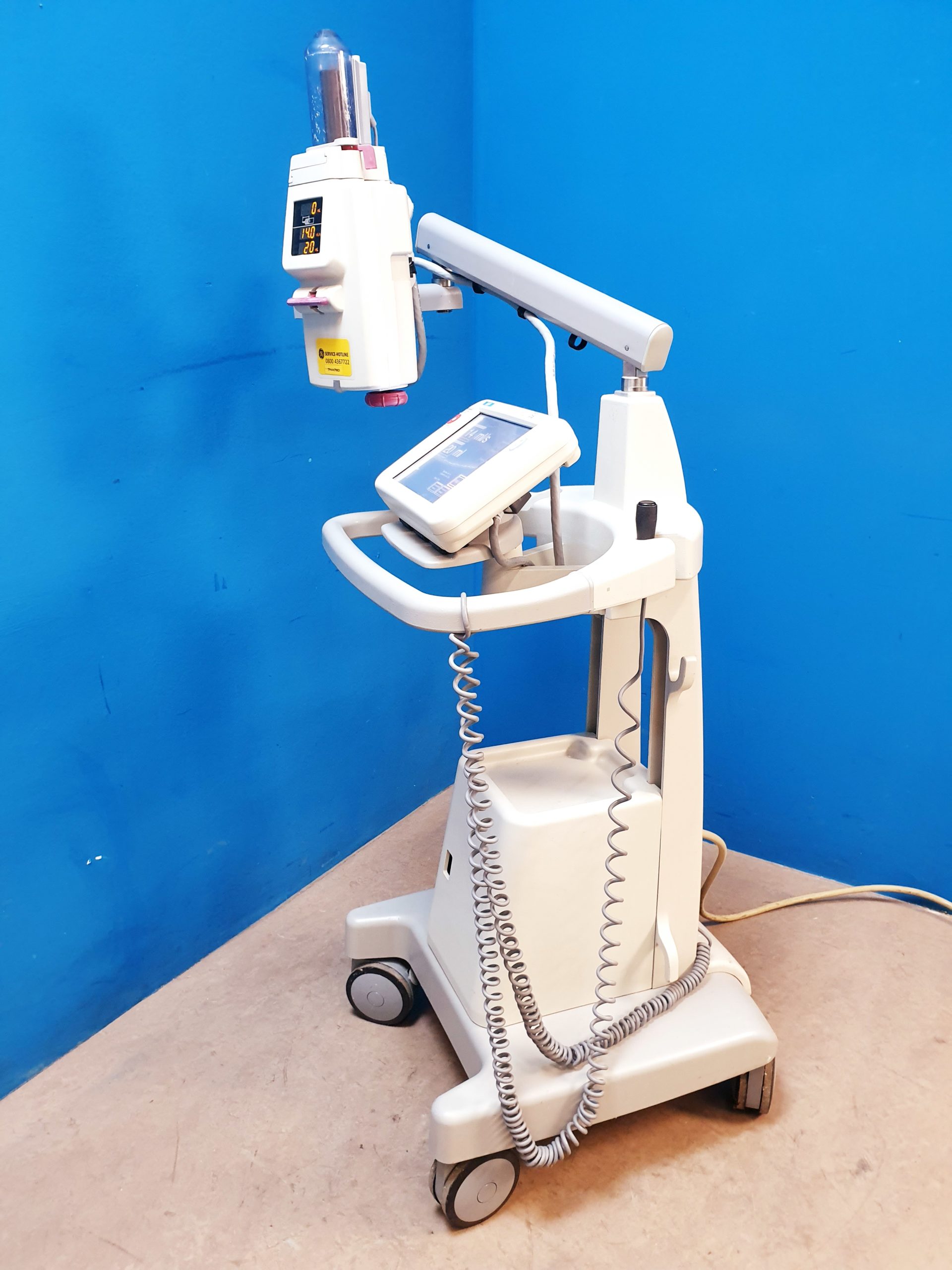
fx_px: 953
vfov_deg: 67.3
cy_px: 635
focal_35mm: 26
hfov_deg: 53.1
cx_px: 476
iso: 320
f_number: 2.4
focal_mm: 4.3
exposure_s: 1/33
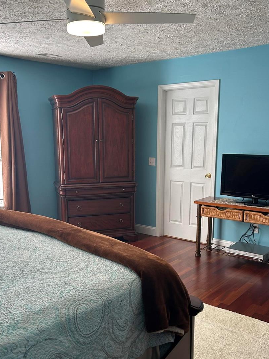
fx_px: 383
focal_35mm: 37
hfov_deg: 38.6
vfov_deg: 49.9
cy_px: 208
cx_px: 119
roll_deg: -0.2
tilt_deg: -12.2
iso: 40
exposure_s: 1/120
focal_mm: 5.7
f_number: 1.5
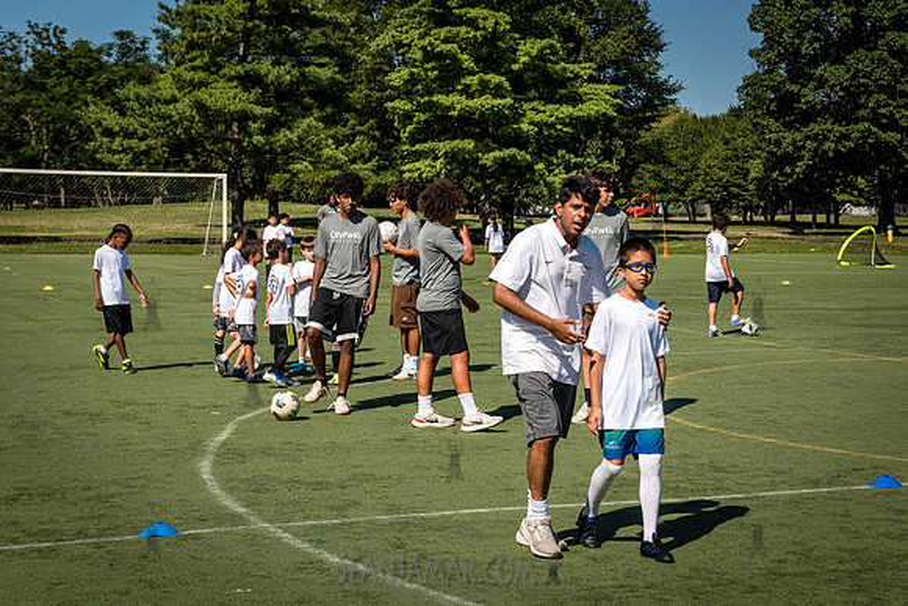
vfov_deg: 14.6
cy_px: 328
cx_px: 561
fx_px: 2365
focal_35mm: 94
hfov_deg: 21.7
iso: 250
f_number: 5
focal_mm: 70
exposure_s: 1/2500
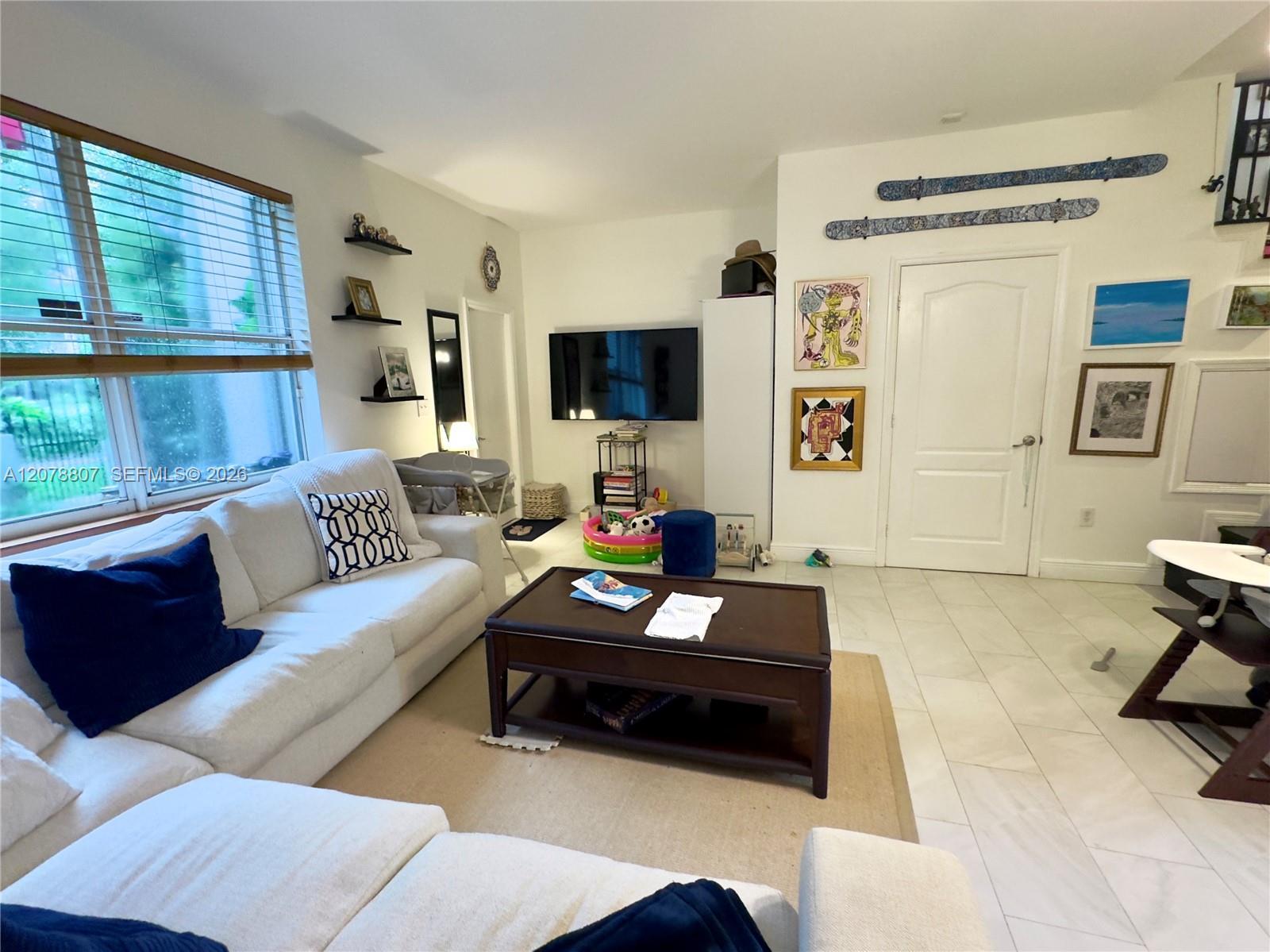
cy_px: 476
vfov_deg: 85.6
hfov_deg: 102.1
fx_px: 513
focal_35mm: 14
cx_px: 635
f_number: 2.2
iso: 800
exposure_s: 1/60
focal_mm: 2.22
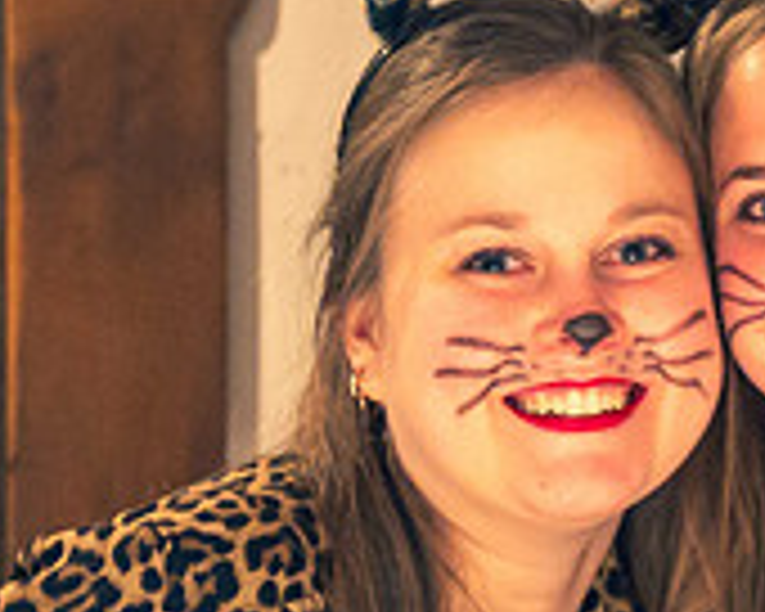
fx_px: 4279
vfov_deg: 8.1
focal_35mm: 189
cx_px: 817
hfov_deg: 10.1
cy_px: 643
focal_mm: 35
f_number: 4.2
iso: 6400
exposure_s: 1/60
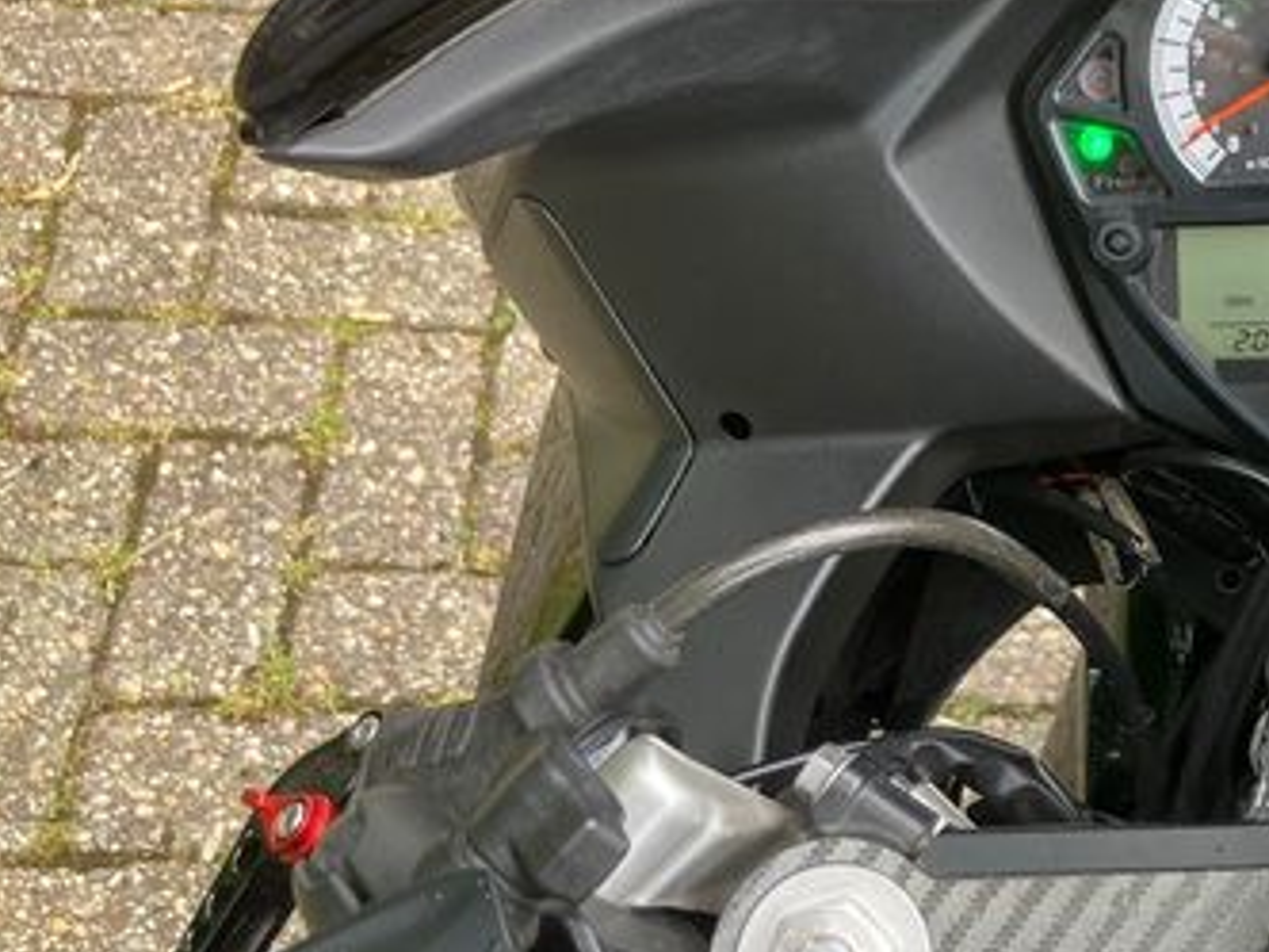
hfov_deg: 33.1
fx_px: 1980
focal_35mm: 54
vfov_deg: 27.0
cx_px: 1212
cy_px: 440
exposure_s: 1/121
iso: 50
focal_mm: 3.99
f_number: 1.8
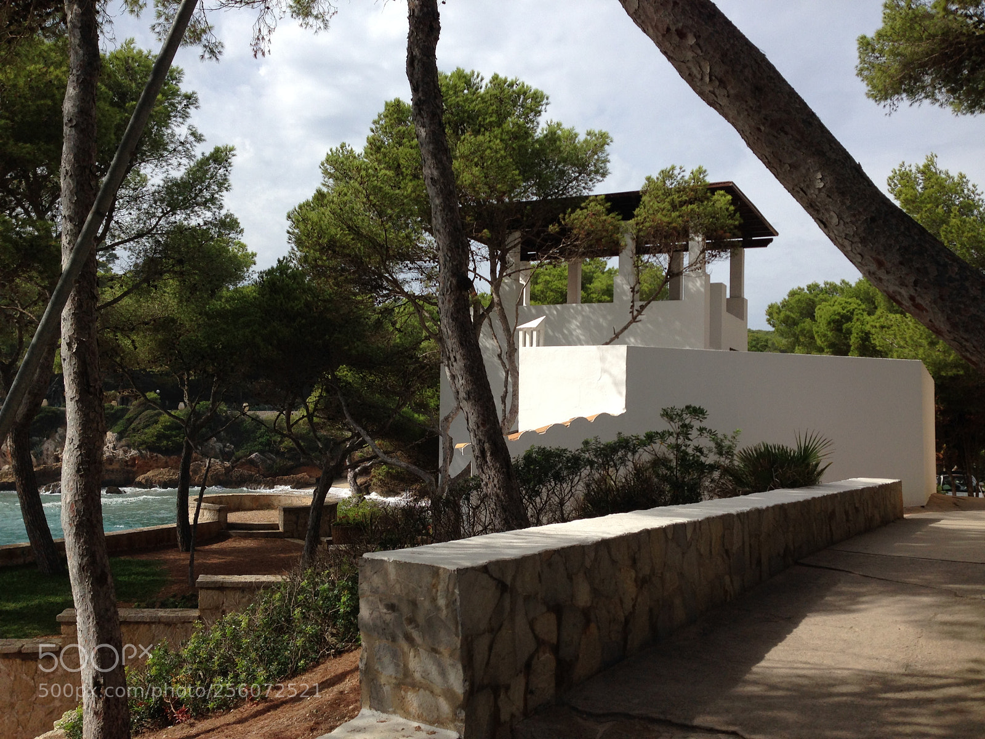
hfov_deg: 55.4
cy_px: 370
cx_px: 492
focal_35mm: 33
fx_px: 939
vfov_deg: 42.9
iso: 50
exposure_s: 1/1808
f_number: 2.4
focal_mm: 4.12
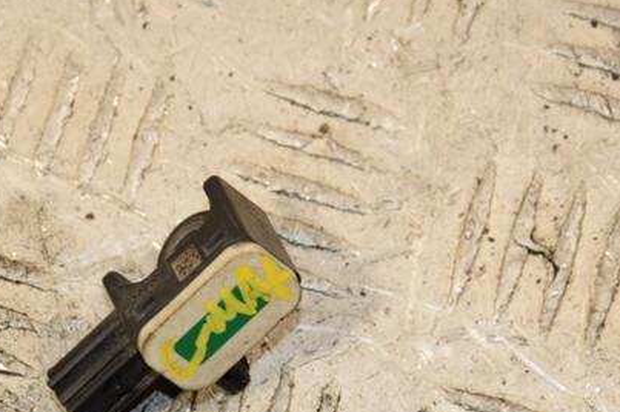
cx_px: 171
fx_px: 4039
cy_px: 275
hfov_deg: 8.8
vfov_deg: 5.8
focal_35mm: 235
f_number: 9
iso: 800
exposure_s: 1/200
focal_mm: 105
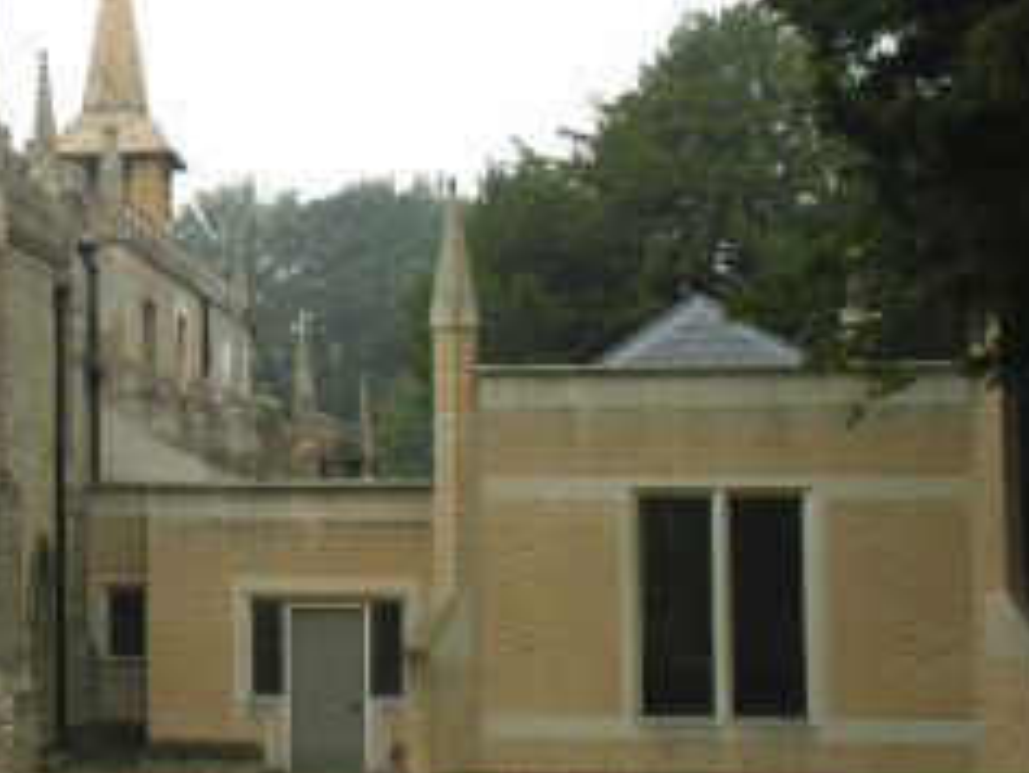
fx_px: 2022
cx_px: 178
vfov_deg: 21.6
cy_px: 328
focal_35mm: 68
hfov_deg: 27.9
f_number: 4
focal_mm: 8.9
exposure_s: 1/105
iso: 50
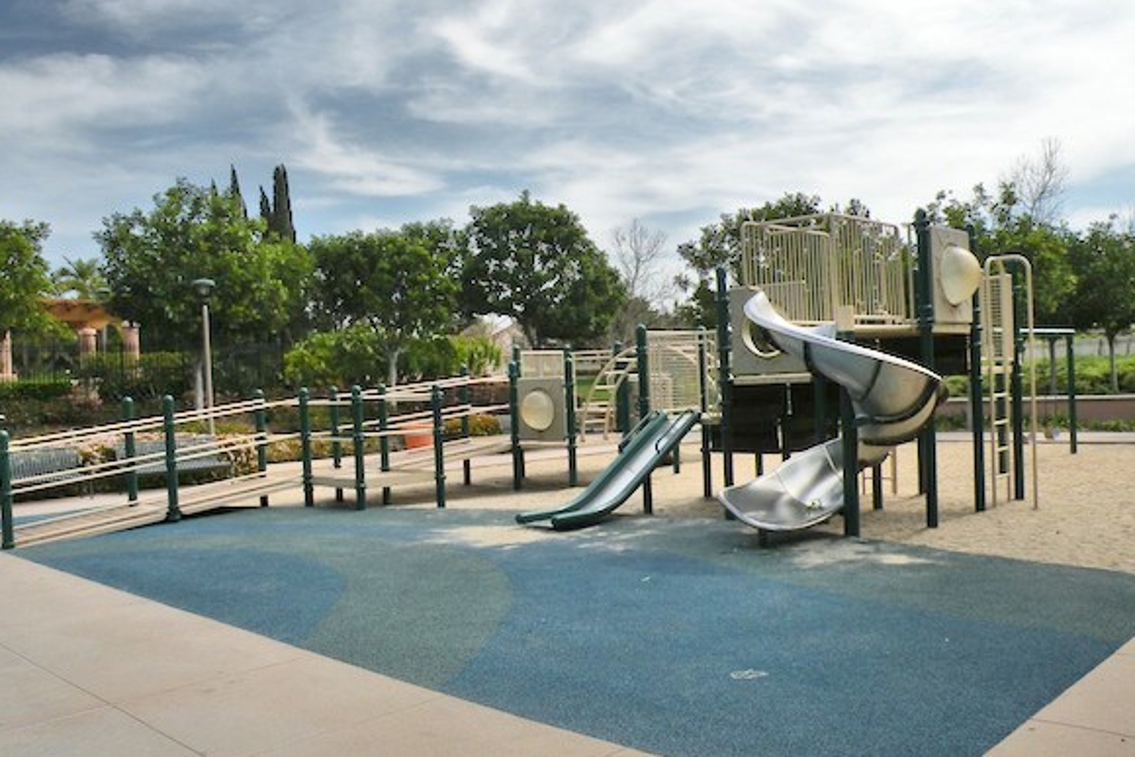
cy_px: 385
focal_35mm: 31
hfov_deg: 60.3
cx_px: 573
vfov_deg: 42.3
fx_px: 978
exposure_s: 1/257
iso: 64
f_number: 6.3
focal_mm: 4.7
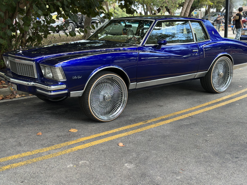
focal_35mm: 48
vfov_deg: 30.3
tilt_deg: -13.2
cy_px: 92
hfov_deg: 39.7
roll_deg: +0.9
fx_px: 343
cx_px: 124
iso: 80
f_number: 1.78
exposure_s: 1/334
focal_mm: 6.86
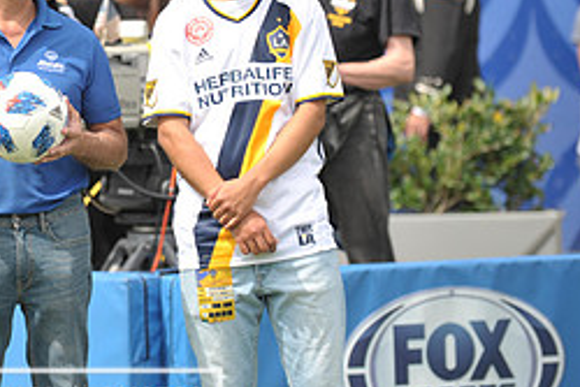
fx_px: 4852
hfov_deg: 6.8
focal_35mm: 301
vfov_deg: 4.6
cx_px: 58
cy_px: 51
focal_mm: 130
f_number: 2.8
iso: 250
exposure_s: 1/2000
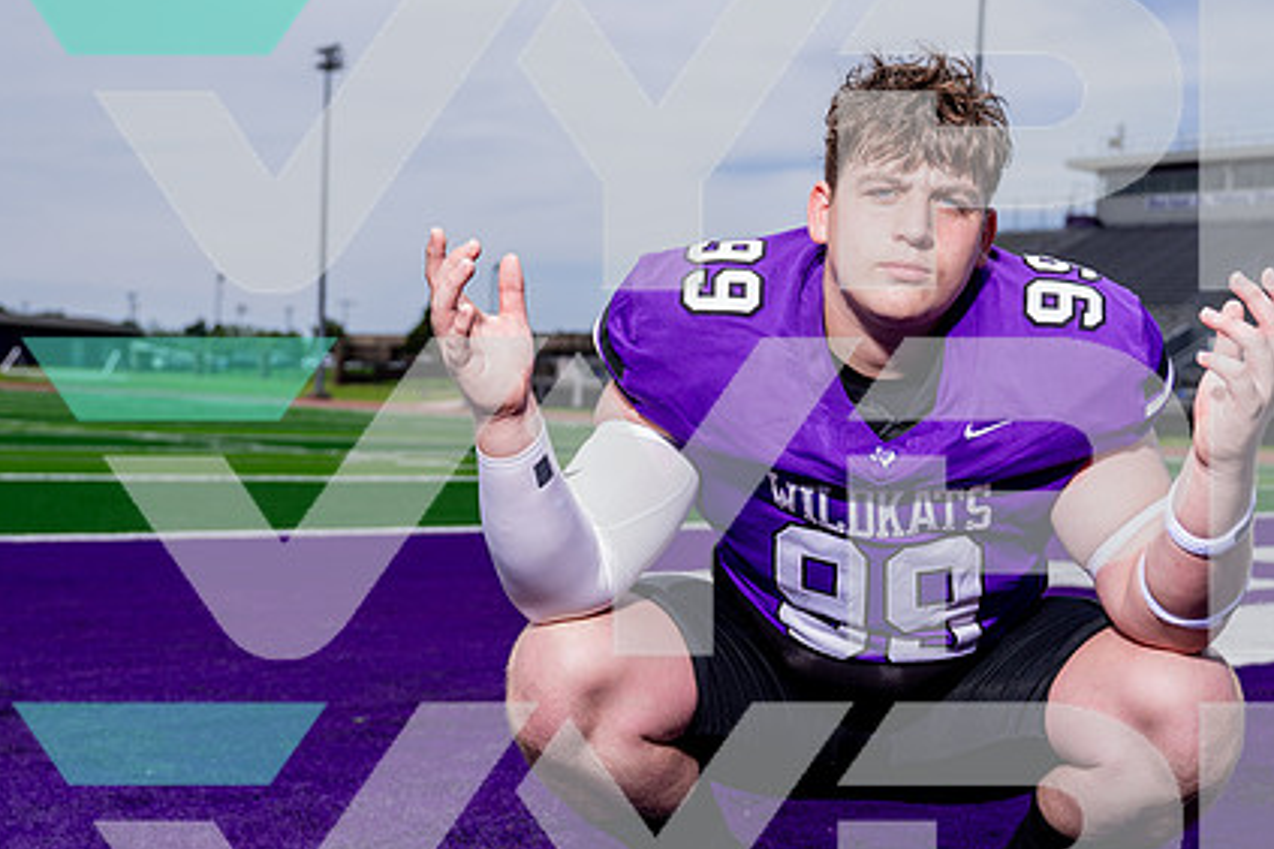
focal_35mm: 53
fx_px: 1875
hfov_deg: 37.3
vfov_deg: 25.5
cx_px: 789
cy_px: 498
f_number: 4
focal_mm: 36
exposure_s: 1/1250
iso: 100
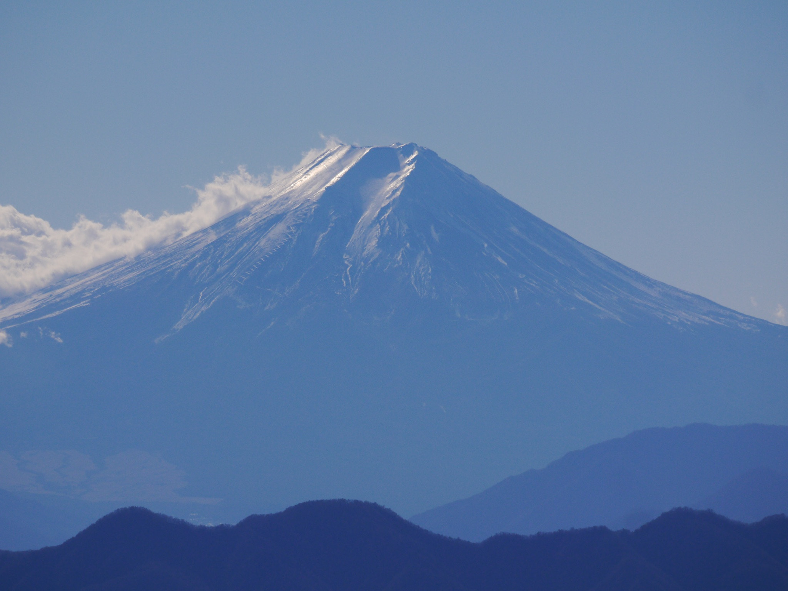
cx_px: 394
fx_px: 7148
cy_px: 296
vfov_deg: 4.7
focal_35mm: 314
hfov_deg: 6.3
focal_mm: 157
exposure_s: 1/1600
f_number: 10
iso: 160
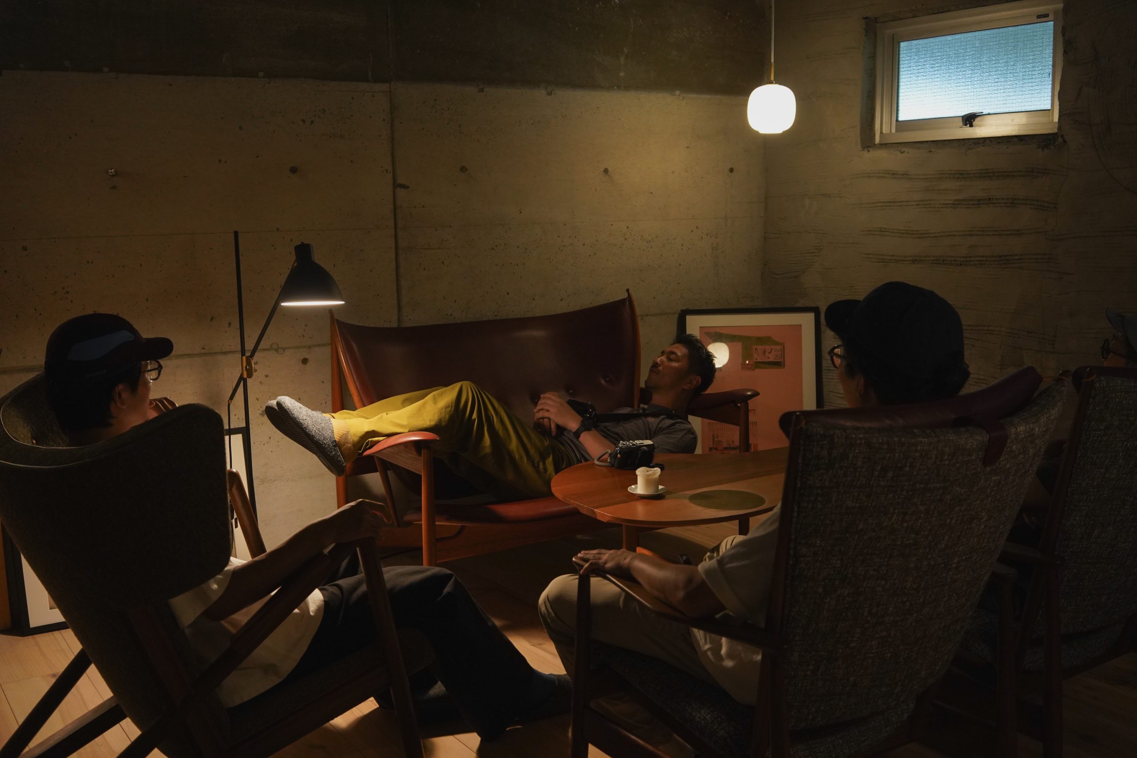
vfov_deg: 37.9
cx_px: 568
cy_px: 379
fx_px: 1105
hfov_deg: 54.4
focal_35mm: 35
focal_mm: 35
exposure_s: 1/60
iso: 2500
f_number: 4.5
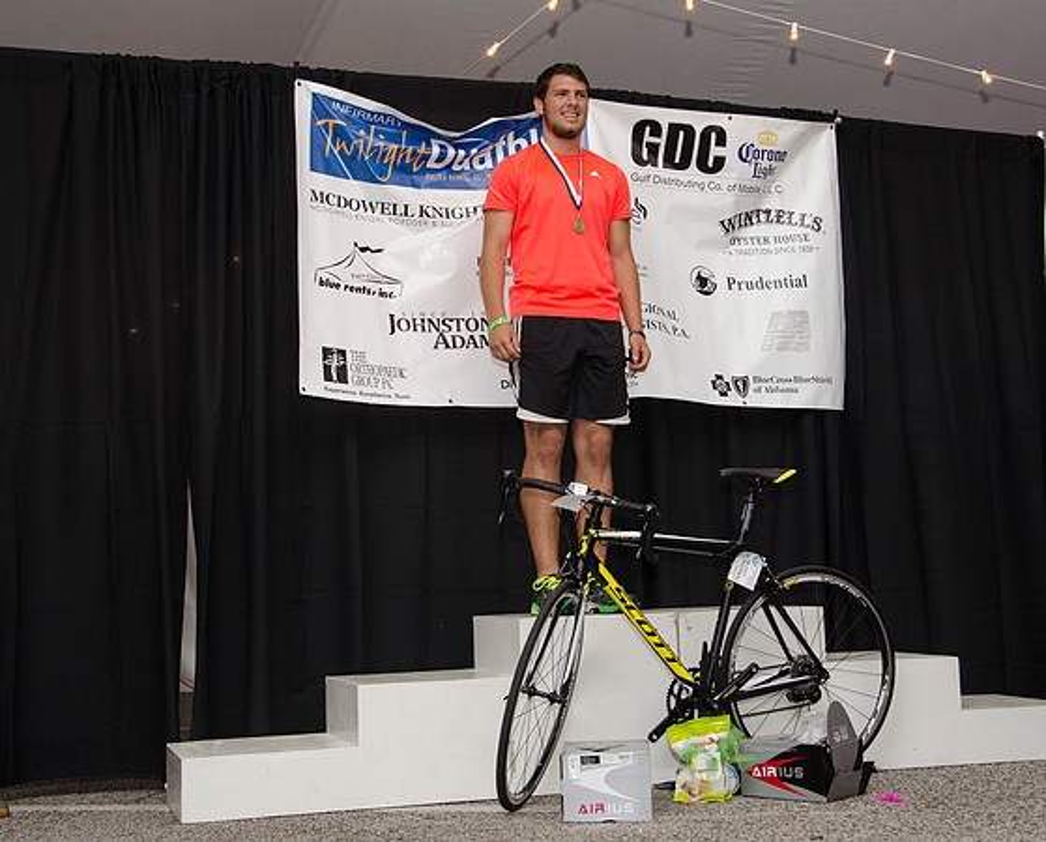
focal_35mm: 49
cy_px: 380
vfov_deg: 31.2
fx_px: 1507
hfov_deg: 38.3
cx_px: 537
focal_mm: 26
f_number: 5.6
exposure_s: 1/80
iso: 800
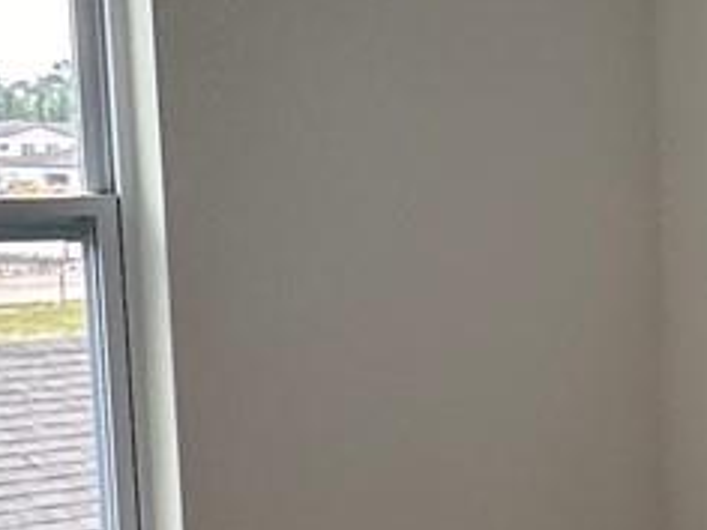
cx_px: 1111
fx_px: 1940
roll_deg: -1.7
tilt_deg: -8.1
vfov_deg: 15.5
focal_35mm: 95
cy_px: 419
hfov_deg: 18.0
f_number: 2.2
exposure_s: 1/120
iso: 64
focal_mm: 2.22
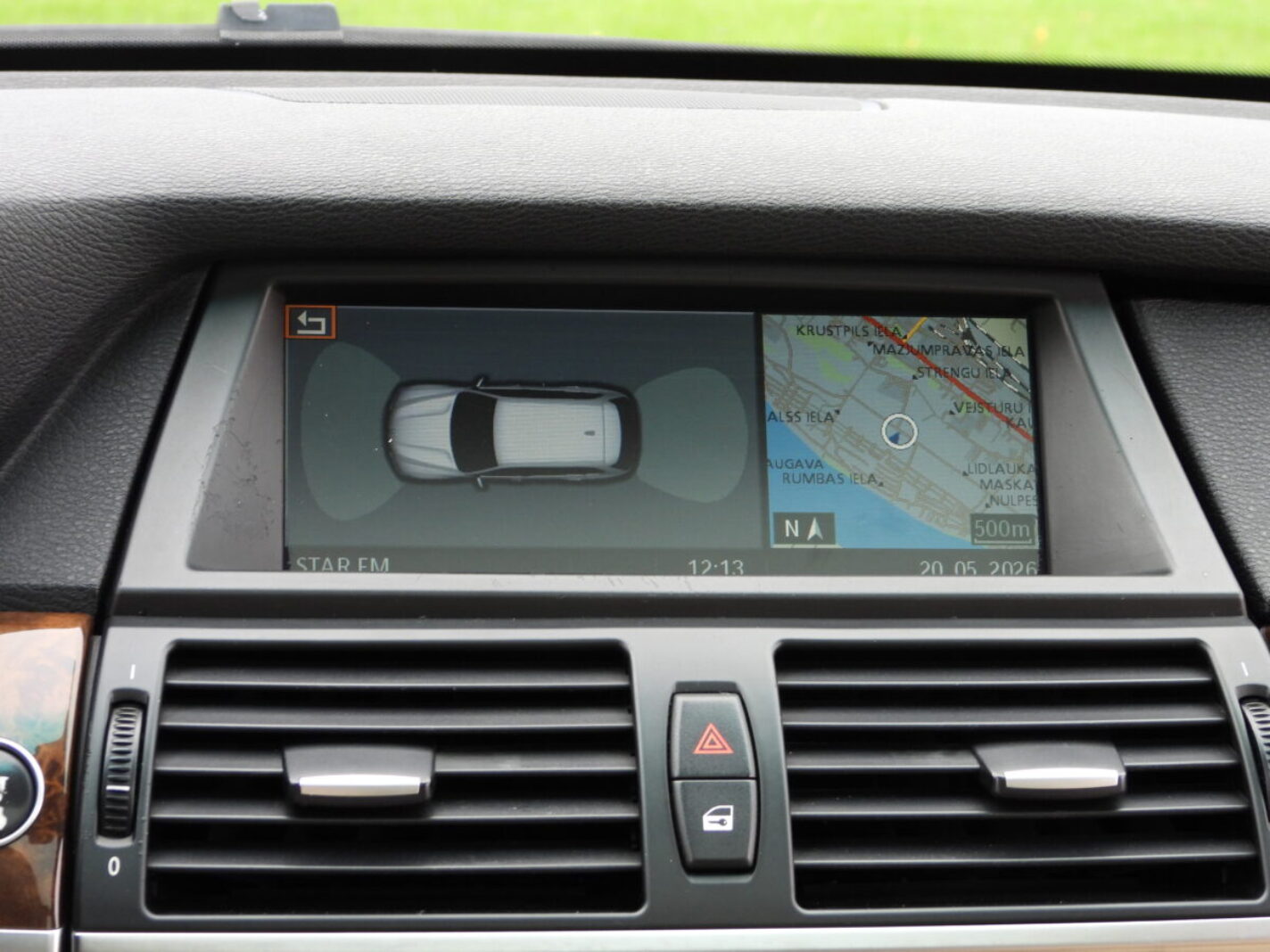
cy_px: 476
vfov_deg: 17.4
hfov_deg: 23.0
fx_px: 3119
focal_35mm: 85
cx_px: 635
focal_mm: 15.3
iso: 220
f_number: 3.5
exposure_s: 1/60
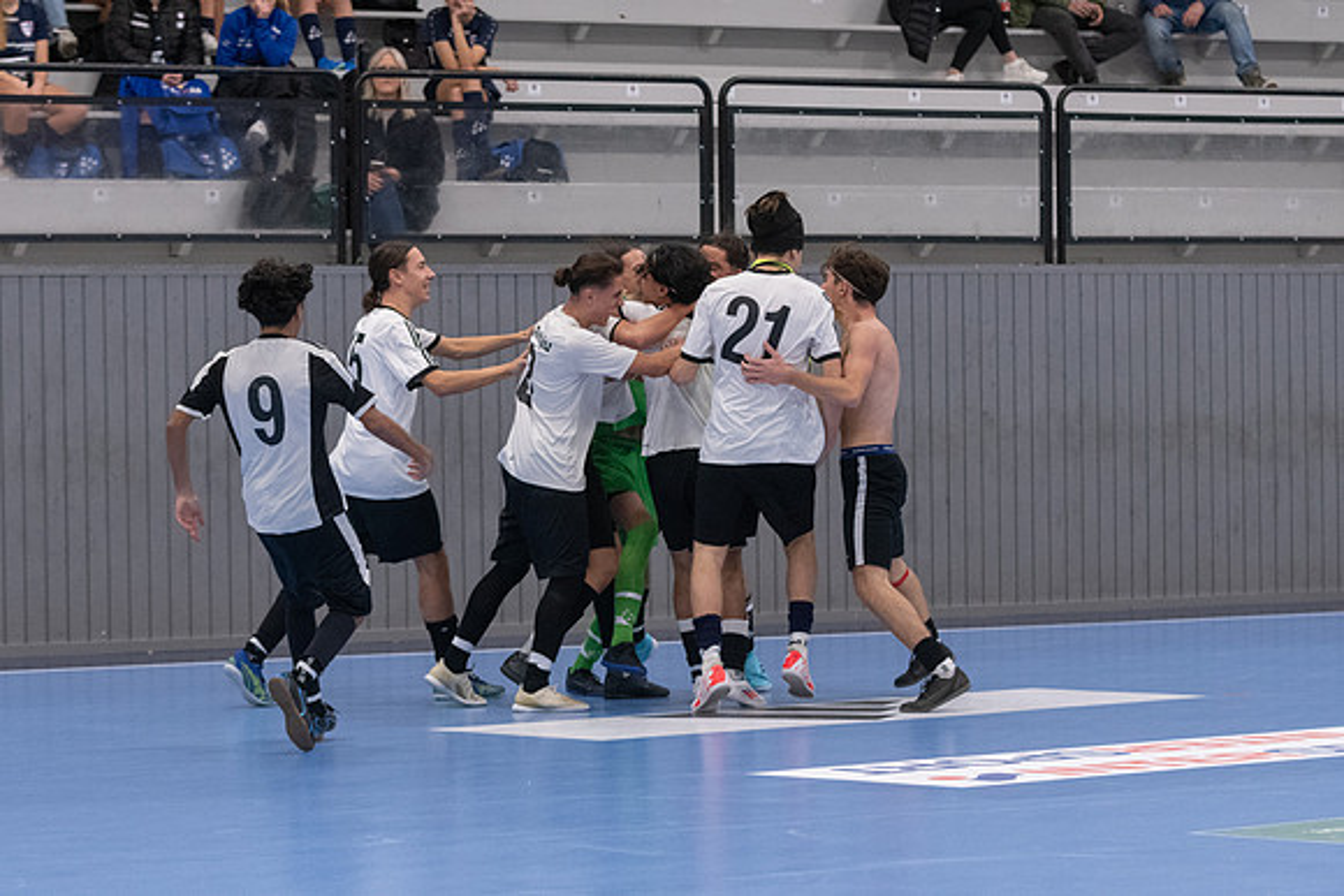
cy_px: 448
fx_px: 5749
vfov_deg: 8.9
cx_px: 672
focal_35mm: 154
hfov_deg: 13.3
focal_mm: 95
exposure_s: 1/500
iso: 3200
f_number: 3.5
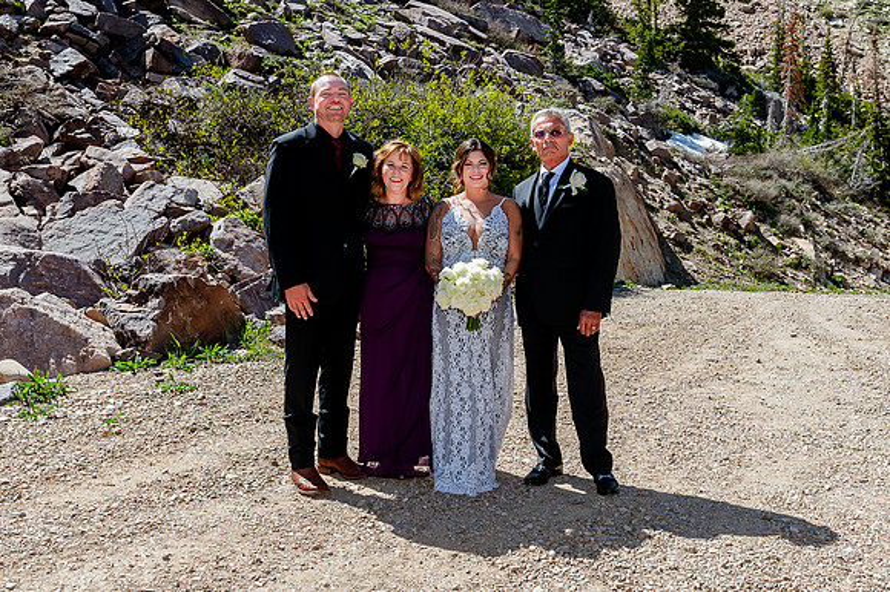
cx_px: 469
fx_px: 971
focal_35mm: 39
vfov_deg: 33.7
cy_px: 219
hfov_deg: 49.2
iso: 250
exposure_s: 1/320
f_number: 7.1
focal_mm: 29
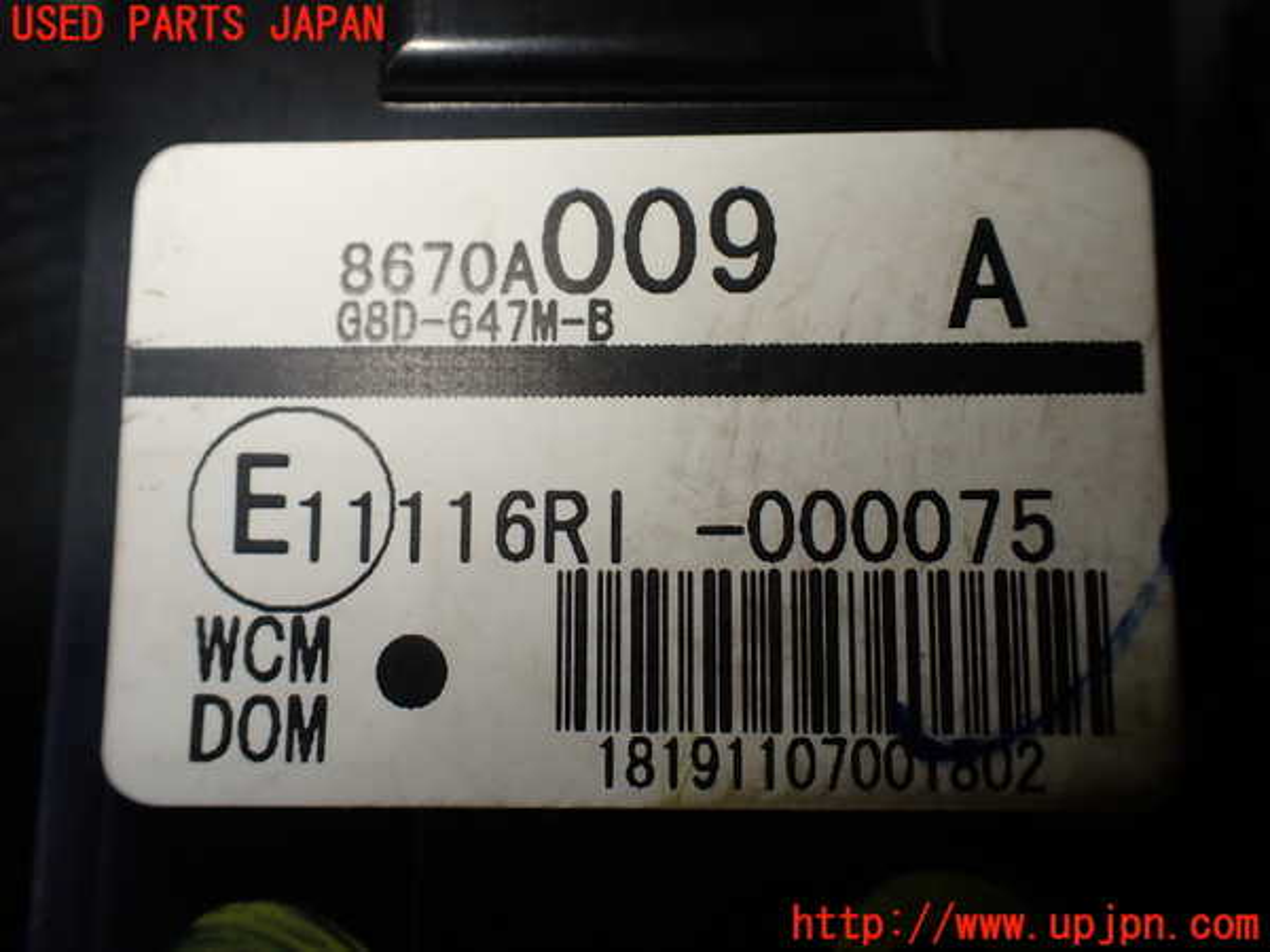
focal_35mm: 30
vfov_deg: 46.8
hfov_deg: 60.0
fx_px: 1101
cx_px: 635
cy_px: 476
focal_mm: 5.4
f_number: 3.2
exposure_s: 1/160
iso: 100
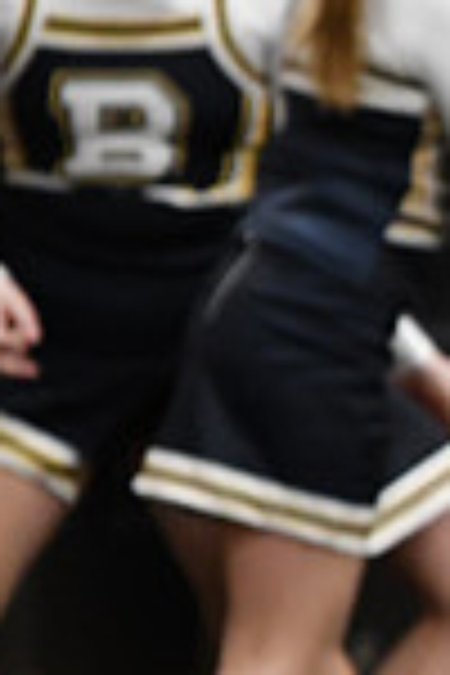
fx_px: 20661
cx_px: 1170
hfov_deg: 1.2
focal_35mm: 1102
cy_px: 502
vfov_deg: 1.9
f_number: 2.8
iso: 4000
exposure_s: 1/800
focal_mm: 190
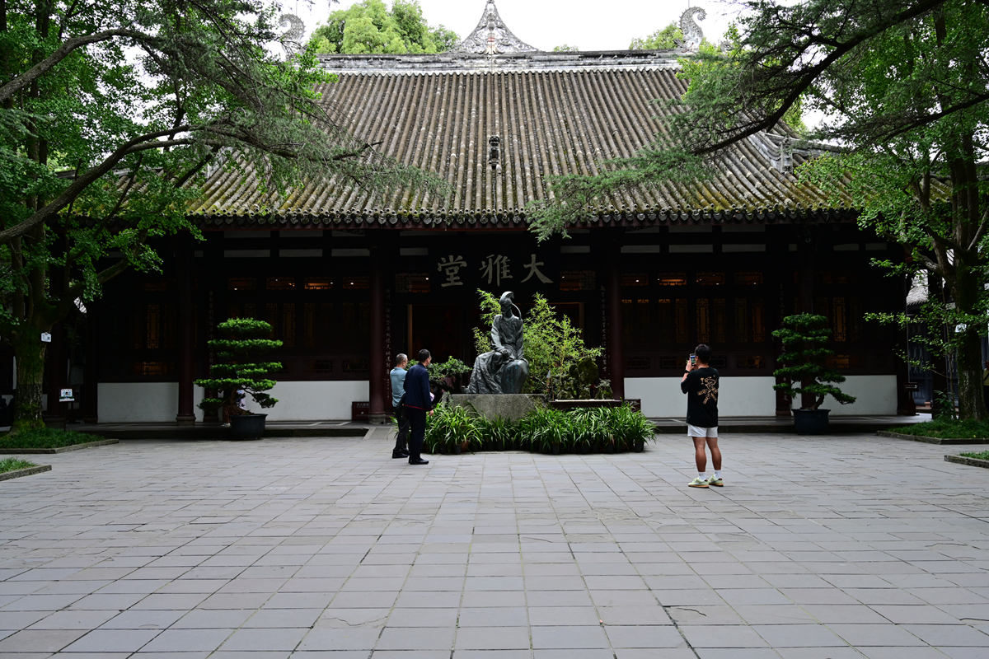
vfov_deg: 41.7
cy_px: 330
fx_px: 865
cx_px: 494
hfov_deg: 59.5
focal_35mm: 32
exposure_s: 1/80
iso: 200
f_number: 8
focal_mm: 31.5
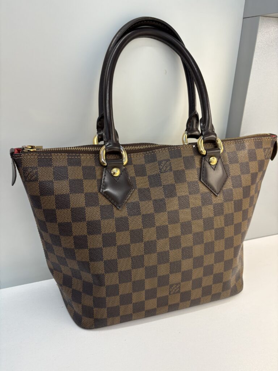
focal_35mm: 26
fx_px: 278
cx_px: 139
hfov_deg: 53.1
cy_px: 186
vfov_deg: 67.3
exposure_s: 1/50
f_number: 1.6
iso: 64
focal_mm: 5.96
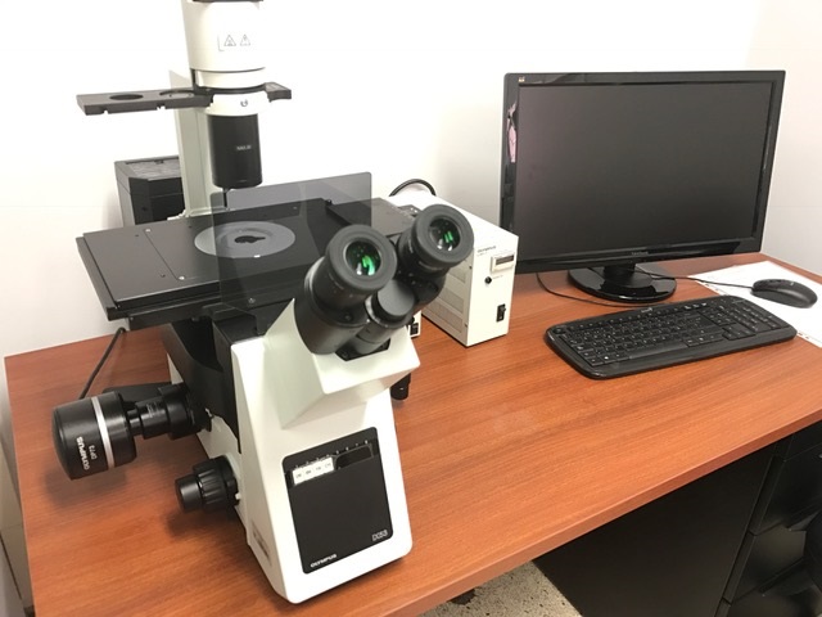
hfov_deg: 63.4
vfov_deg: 49.7
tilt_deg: -27.0
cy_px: 308
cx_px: 411
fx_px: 665
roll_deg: -2.7
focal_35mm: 28
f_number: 1.8
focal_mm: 3.99
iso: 50
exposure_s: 1/15
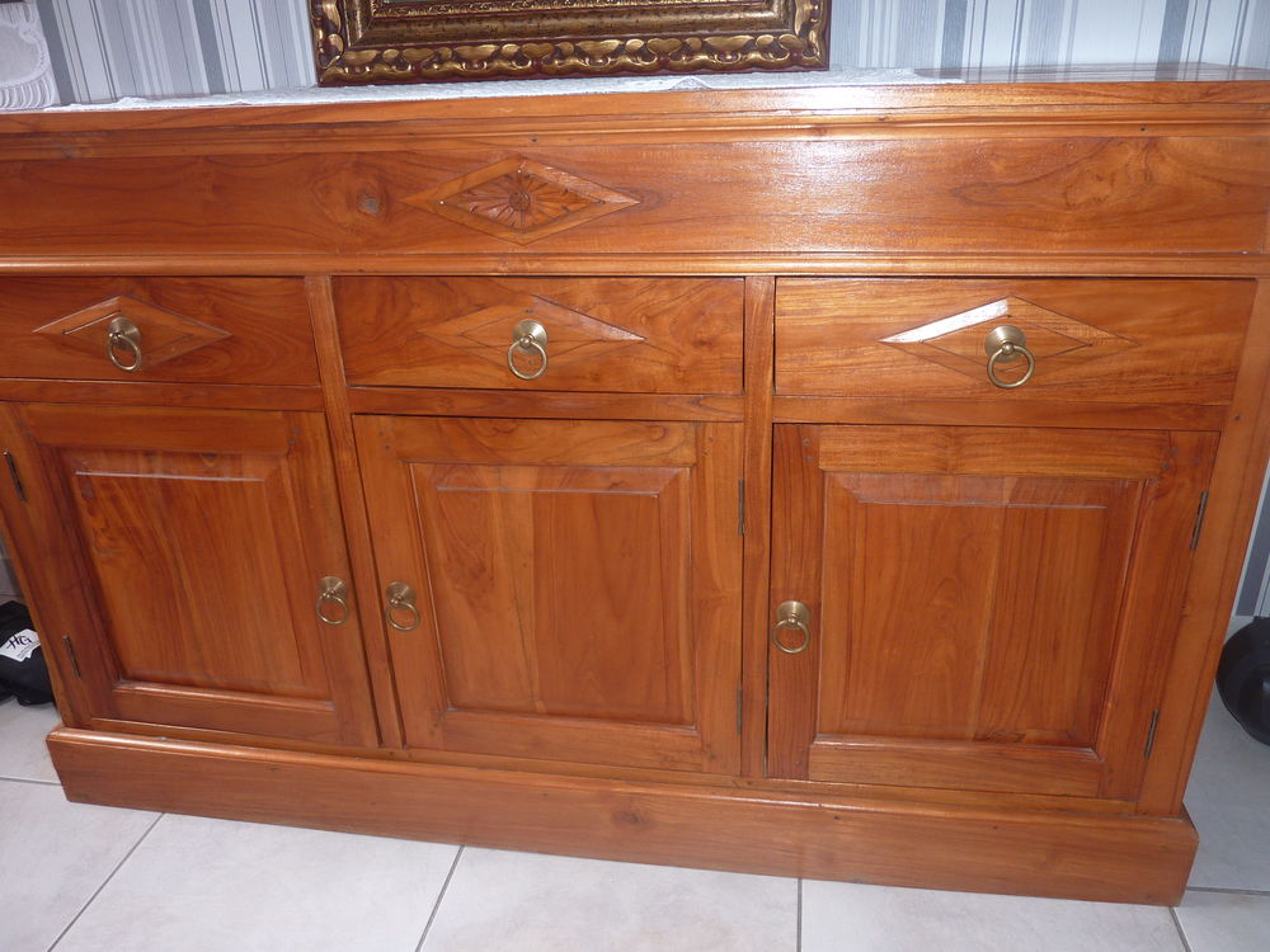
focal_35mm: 25
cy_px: 476
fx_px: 917
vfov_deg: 54.9
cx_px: 635
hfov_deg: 69.4
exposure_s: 1/30
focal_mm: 4.1
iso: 100
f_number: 3.3
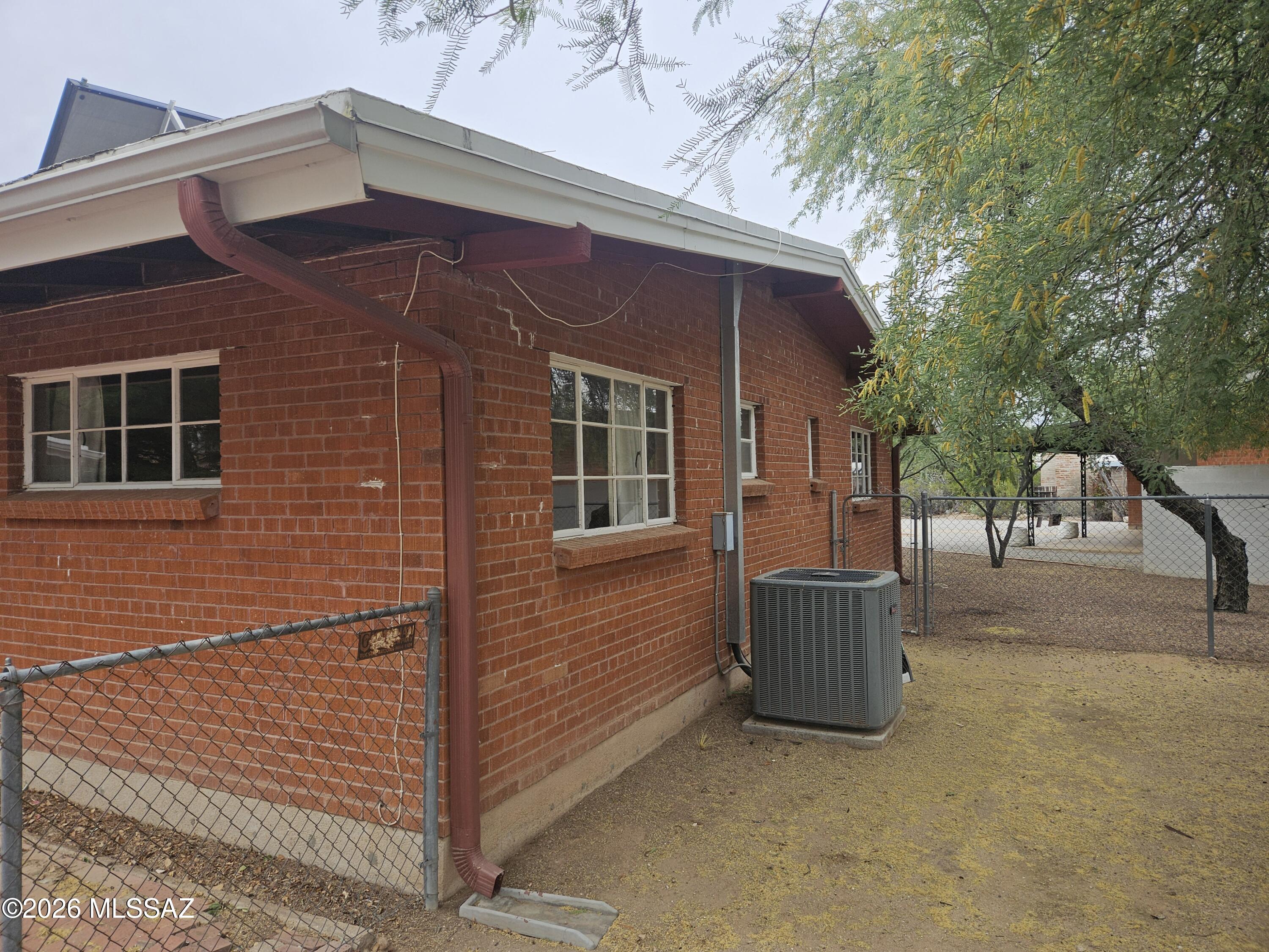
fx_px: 843
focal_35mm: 23
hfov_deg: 73.9
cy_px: 476
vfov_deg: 58.9
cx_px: 634
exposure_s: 1/902
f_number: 1.8
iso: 25
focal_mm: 5.4
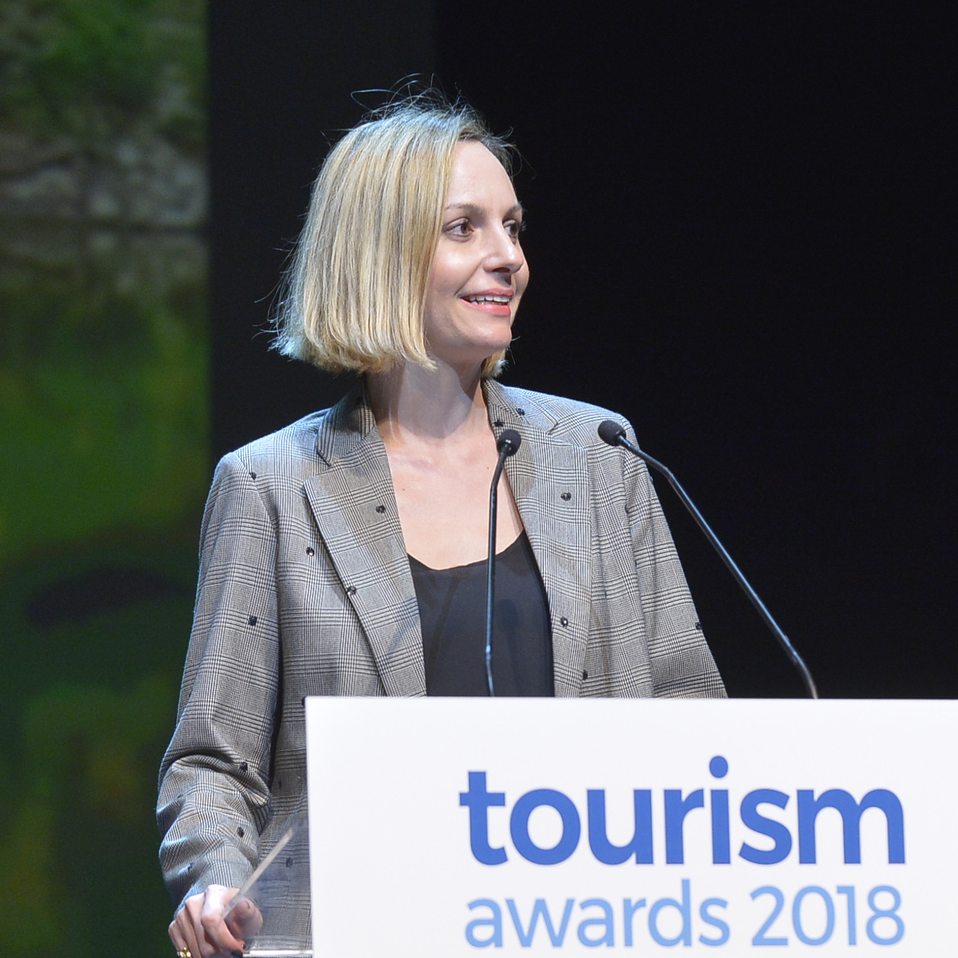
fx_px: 7452
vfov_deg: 7.4
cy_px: 524
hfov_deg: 7.3
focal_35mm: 238
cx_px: 732
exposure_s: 1/400
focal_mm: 155
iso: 3200
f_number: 4
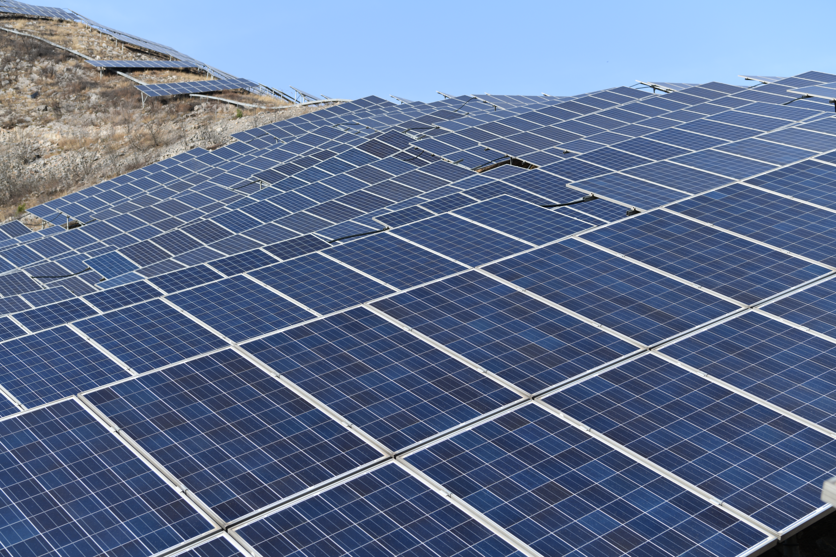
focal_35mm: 52
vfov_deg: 26.0
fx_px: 1207
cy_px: 278
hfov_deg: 38.2
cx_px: 418
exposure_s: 1/250
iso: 80
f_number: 6.3
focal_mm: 52
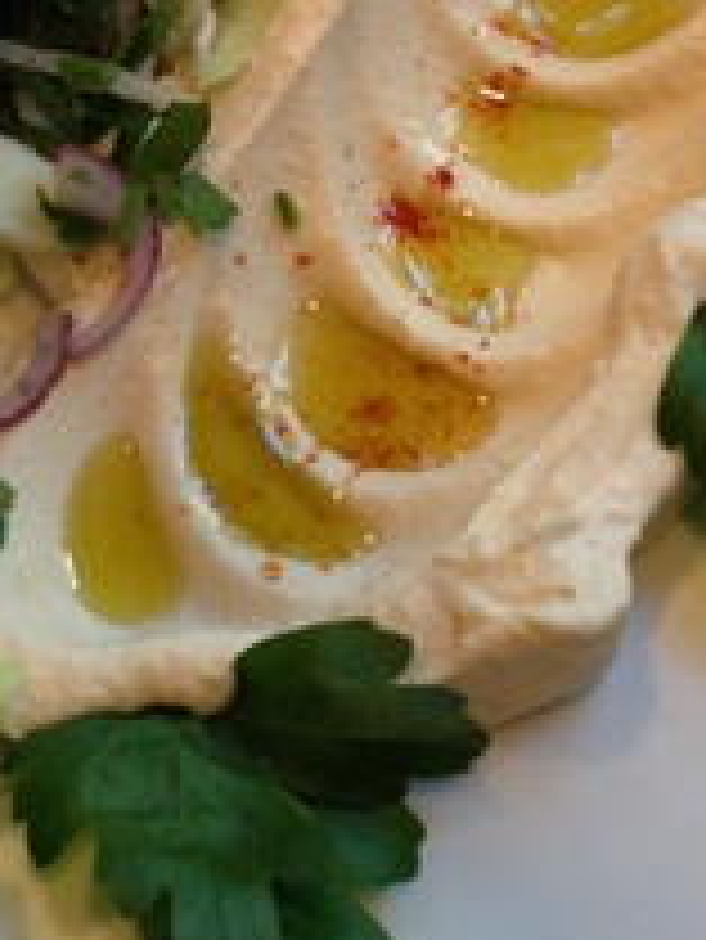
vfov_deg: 18.6
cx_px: -36
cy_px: -108
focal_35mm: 101
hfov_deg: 14.4
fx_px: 2744
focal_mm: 4.12
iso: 80
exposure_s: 1/20
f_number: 2.4
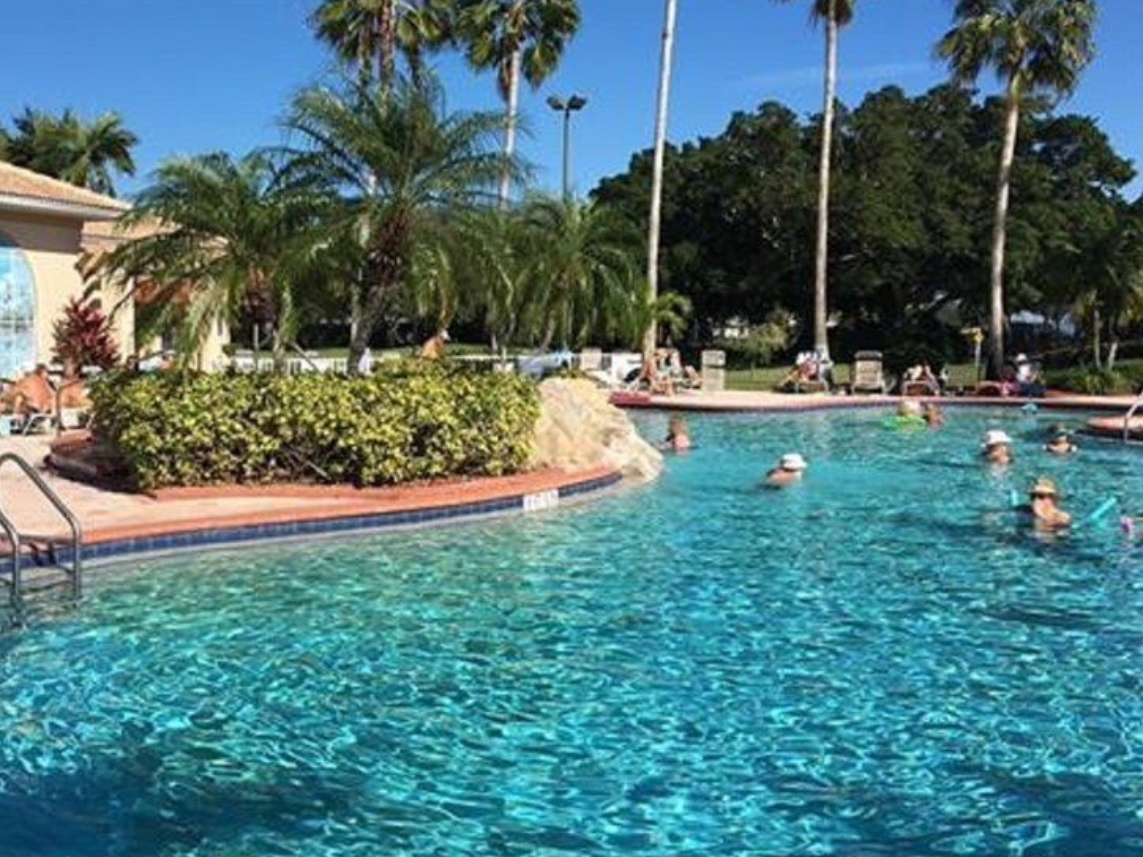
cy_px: 350
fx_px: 1354
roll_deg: +0.7
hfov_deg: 45.1
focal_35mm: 41
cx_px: 379
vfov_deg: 35.0
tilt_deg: -0.5
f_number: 2.2
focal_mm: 4.15
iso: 25
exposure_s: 1/2653
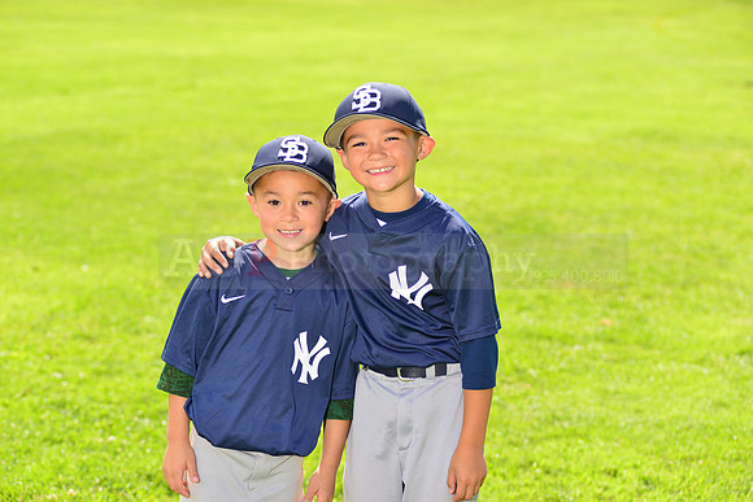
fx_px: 1987
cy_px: 251
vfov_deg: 14.4
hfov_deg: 21.5
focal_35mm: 95
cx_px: 376
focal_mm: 95
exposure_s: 1/250
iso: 100
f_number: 5
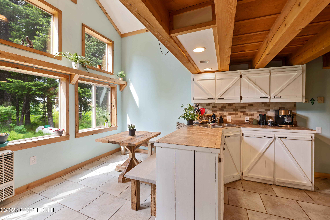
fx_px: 137
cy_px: 110
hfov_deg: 100.4
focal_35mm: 15
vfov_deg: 77.2
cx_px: 165
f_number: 8
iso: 100
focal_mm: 15
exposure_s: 1/4
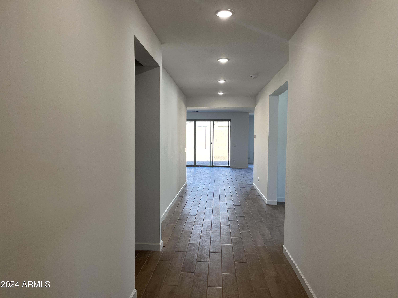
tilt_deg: -3.6
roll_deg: +0.3
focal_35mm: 26
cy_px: 149
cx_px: 199
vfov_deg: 53.1
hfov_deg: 67.3
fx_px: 299
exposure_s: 1/120
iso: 80
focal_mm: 5.1
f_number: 1.6
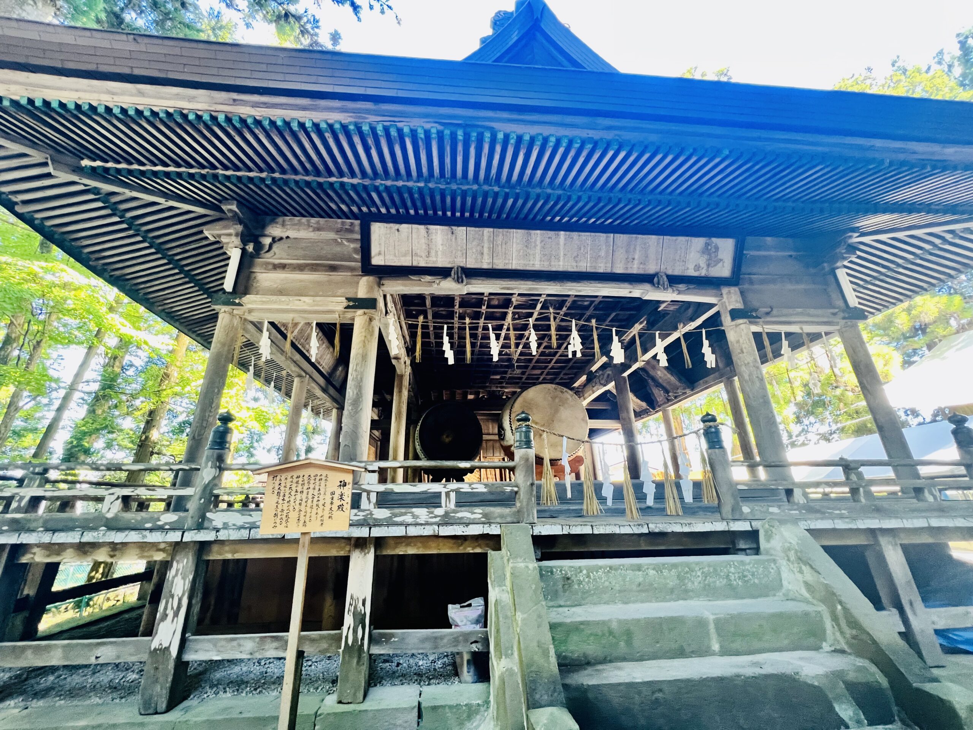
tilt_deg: +18.9
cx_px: 486
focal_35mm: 13
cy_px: 365
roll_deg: +1.9
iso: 250
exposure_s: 1/99
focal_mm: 1.57
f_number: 1.8
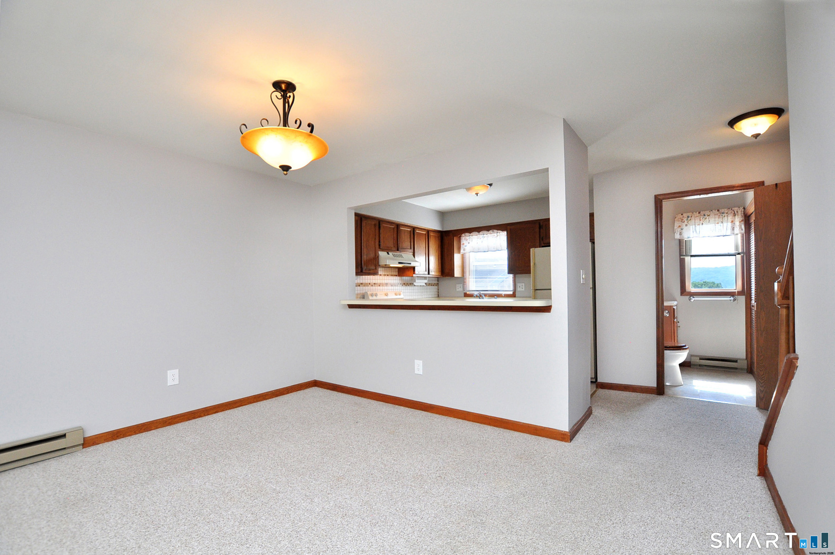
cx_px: 418
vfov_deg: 77.2
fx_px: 347
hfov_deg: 100.5
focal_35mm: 15
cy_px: 278
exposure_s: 1/125
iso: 640
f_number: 5
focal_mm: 10
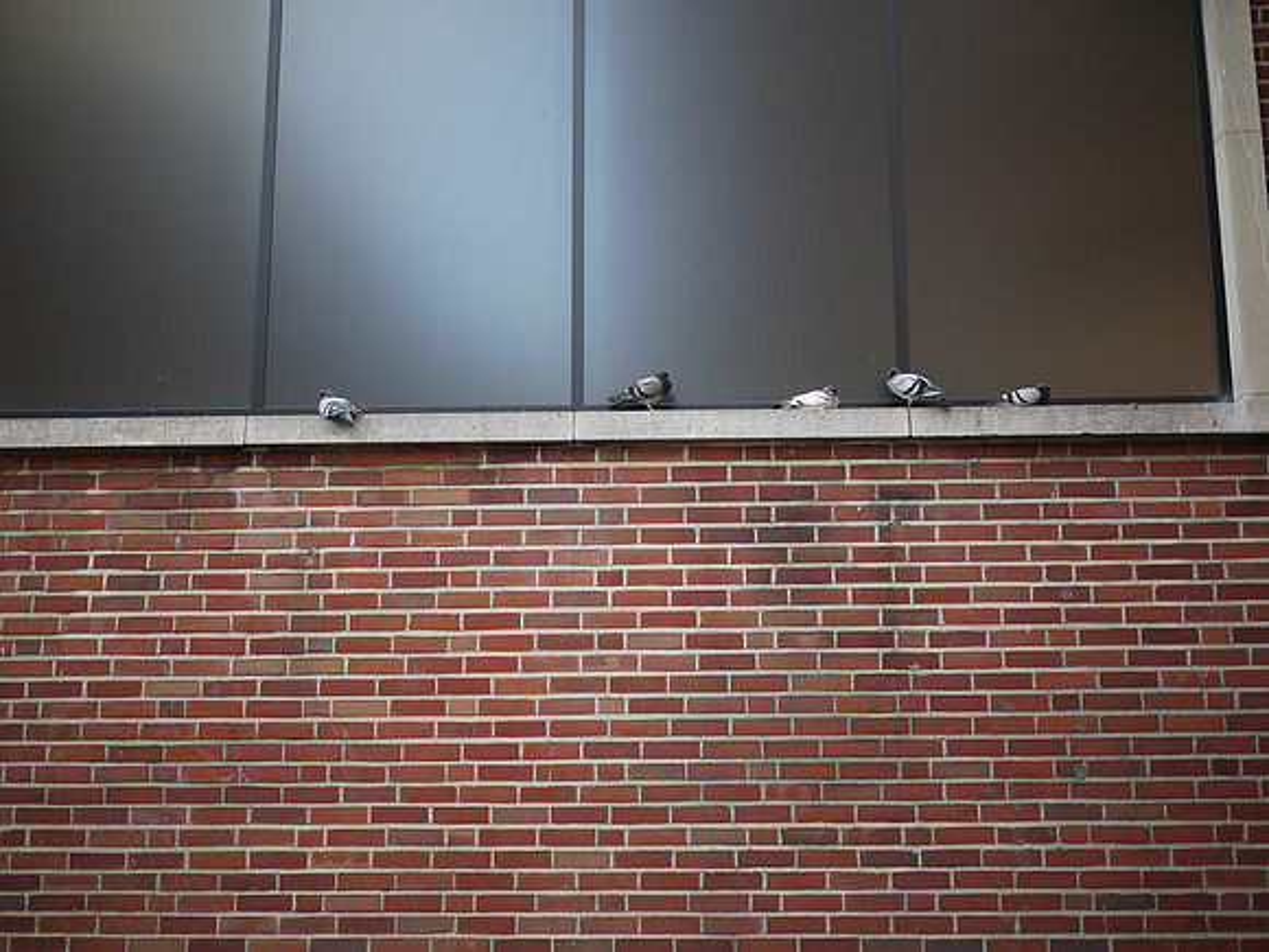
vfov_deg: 36.0
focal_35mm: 40
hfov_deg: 46.8
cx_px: 634
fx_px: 1466
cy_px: 476
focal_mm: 20
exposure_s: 1/125
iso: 100
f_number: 1.7
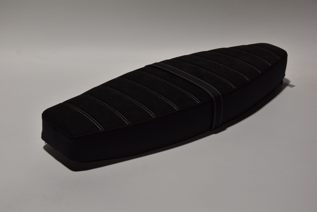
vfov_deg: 22.6
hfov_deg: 33.4
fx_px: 528
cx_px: 158
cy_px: 106
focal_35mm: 60
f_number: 6.3
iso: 400
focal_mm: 40
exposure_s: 1/160
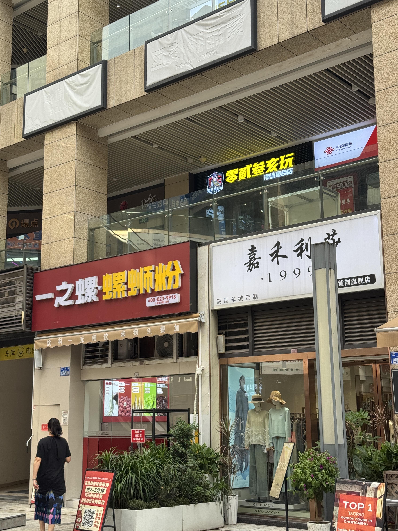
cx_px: 200
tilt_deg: +11.4
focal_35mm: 49
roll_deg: +0.1
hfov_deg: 29.7
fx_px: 751
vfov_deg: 38.9
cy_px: 263
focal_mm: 6.76
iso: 64
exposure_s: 1/593
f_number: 1.78
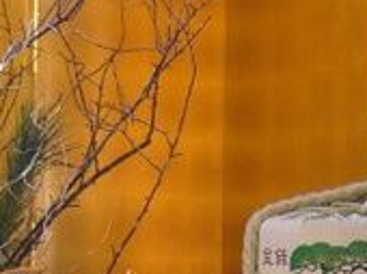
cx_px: 256
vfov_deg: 8.7
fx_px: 1779
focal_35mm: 168
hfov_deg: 11.8
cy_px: 327
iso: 100
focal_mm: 5.8
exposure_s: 1/30
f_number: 2.8
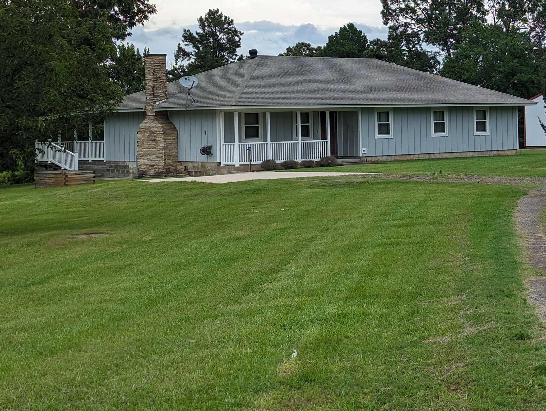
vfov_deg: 17.8
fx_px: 1311
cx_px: 464
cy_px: 127
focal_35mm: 83
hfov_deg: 23.1
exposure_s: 1/1949
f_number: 1.85
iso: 47
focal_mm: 6.81
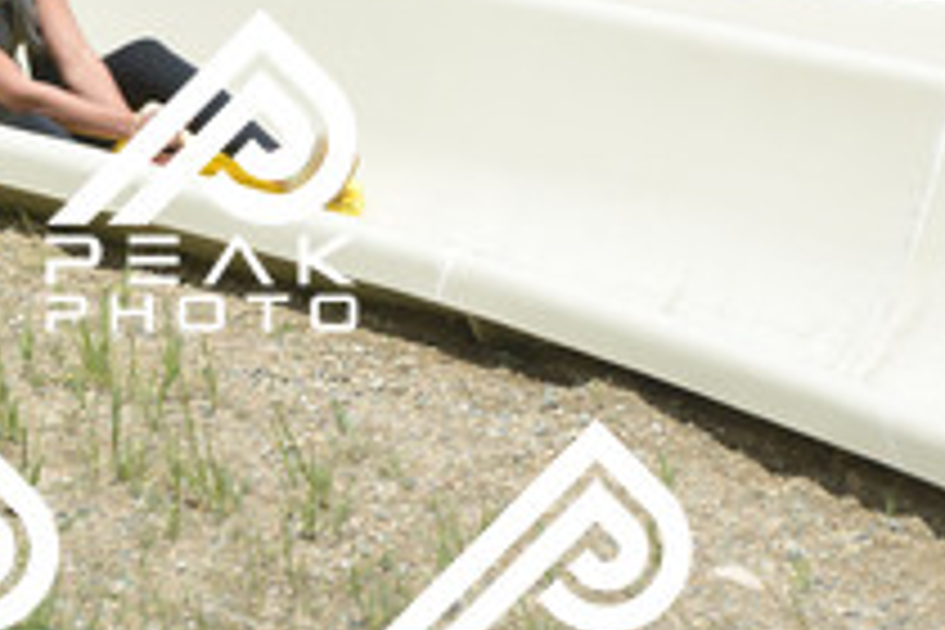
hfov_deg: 5.6
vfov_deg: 3.7
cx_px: 220
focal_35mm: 371
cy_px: 142
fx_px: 9738
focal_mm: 195
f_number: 6.3
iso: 180
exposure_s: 1/640
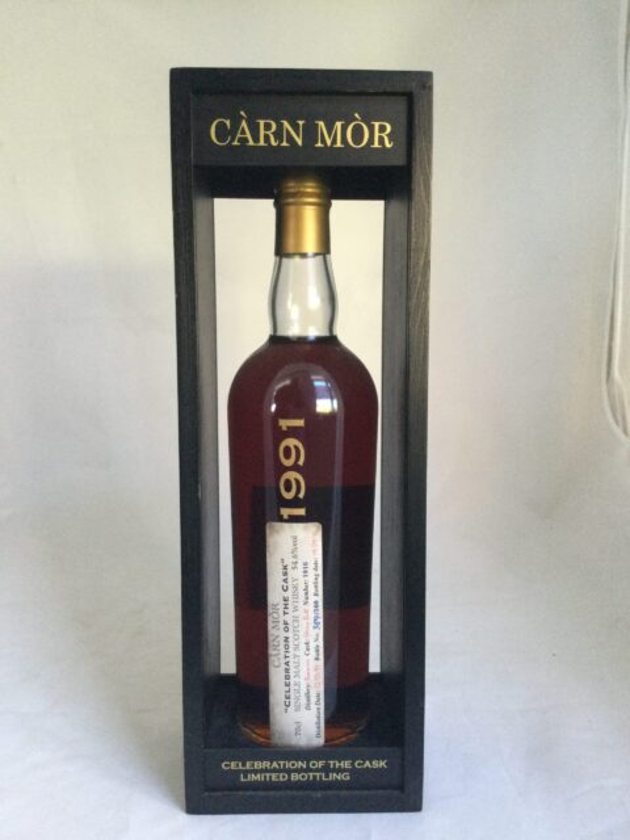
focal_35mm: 31
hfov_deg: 45.4
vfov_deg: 58.4
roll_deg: +0.5
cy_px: 420
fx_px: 752
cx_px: 315
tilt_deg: -7.2
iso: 160
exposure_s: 1/33
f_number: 2.4
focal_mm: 3.3
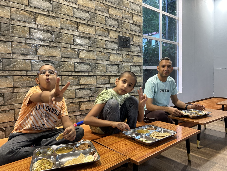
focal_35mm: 26
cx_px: 114
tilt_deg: -2.0
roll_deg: +1.2
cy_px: 86
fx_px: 170
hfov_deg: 67.3
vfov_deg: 53.1
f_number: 1.5
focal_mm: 5.7
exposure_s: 1/50
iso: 320
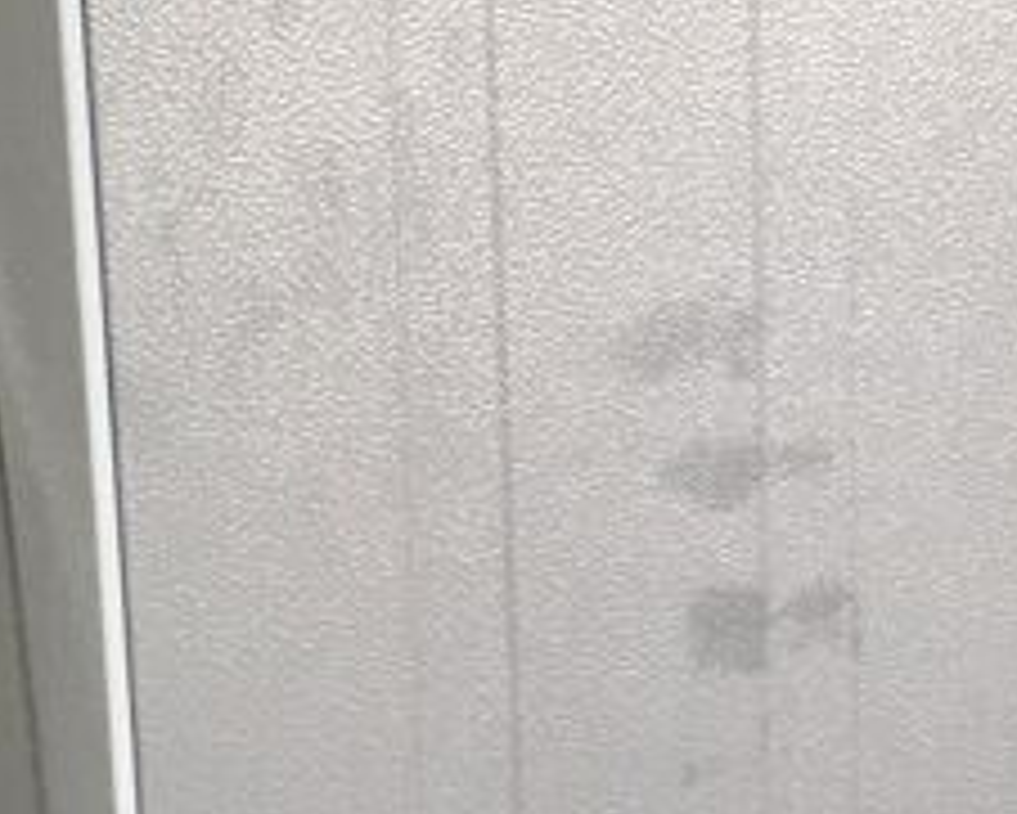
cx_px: 1022
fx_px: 5029
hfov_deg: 11.4
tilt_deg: -14.9
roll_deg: +2.0
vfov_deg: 9.2
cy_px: -137
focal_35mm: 167
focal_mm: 4.15
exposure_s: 1/33
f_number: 2.2
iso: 32
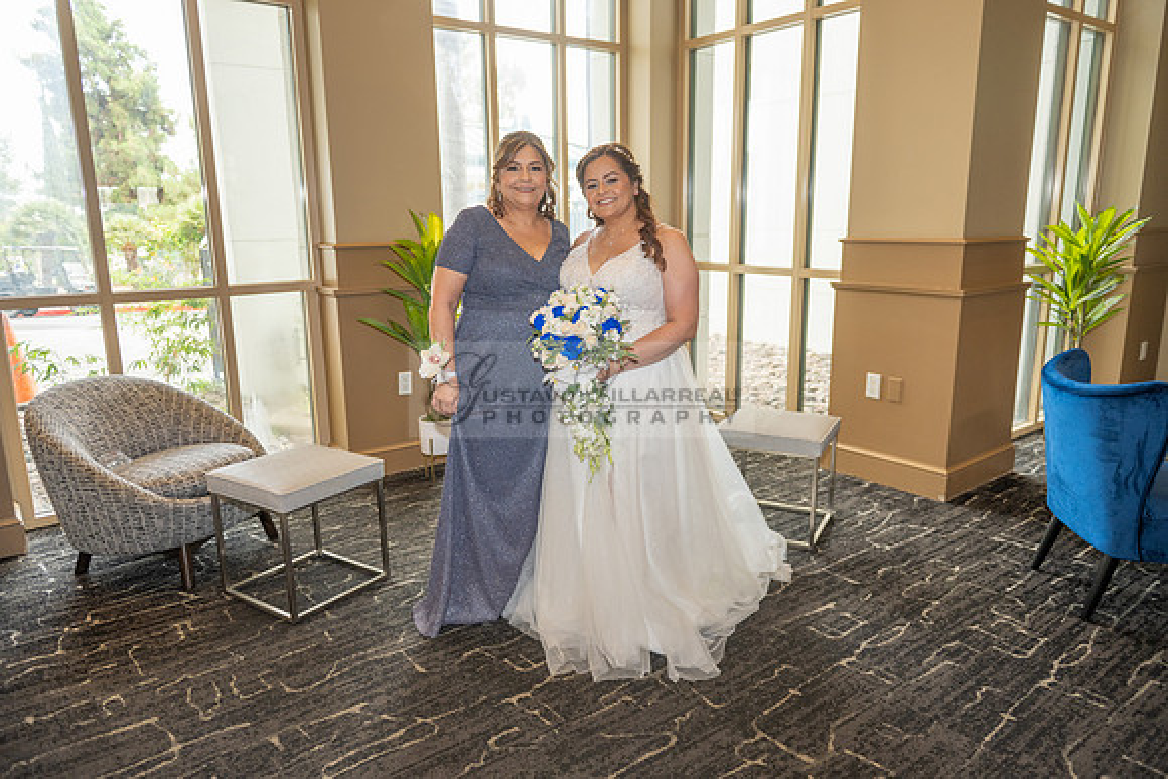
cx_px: 584
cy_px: 390
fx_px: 779
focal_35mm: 24
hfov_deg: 73.7
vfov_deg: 53.2
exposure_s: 1/160
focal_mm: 24
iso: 500
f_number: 3.2
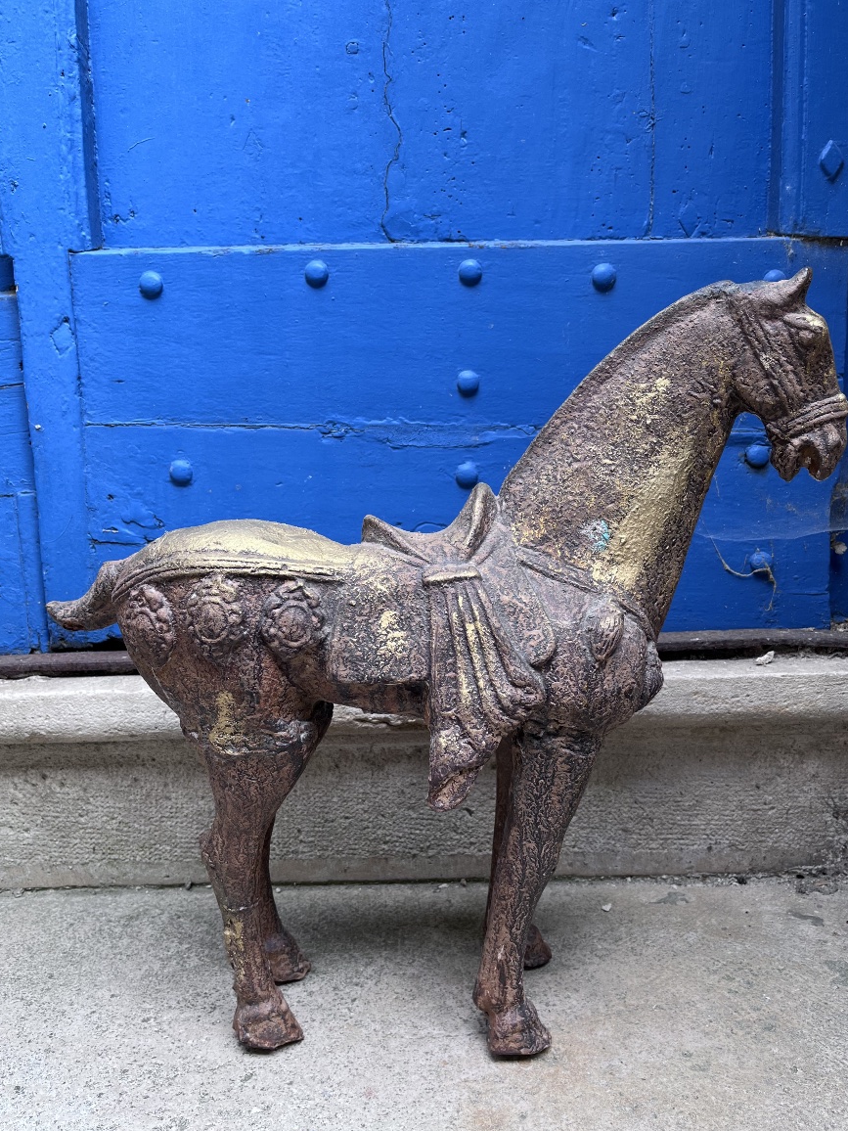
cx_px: 433
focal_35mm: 27
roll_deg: +1.3
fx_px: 882
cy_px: 585
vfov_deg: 65.3
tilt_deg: -8.4
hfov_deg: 51.4
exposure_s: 1/189
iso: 40
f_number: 1.6
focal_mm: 5.1
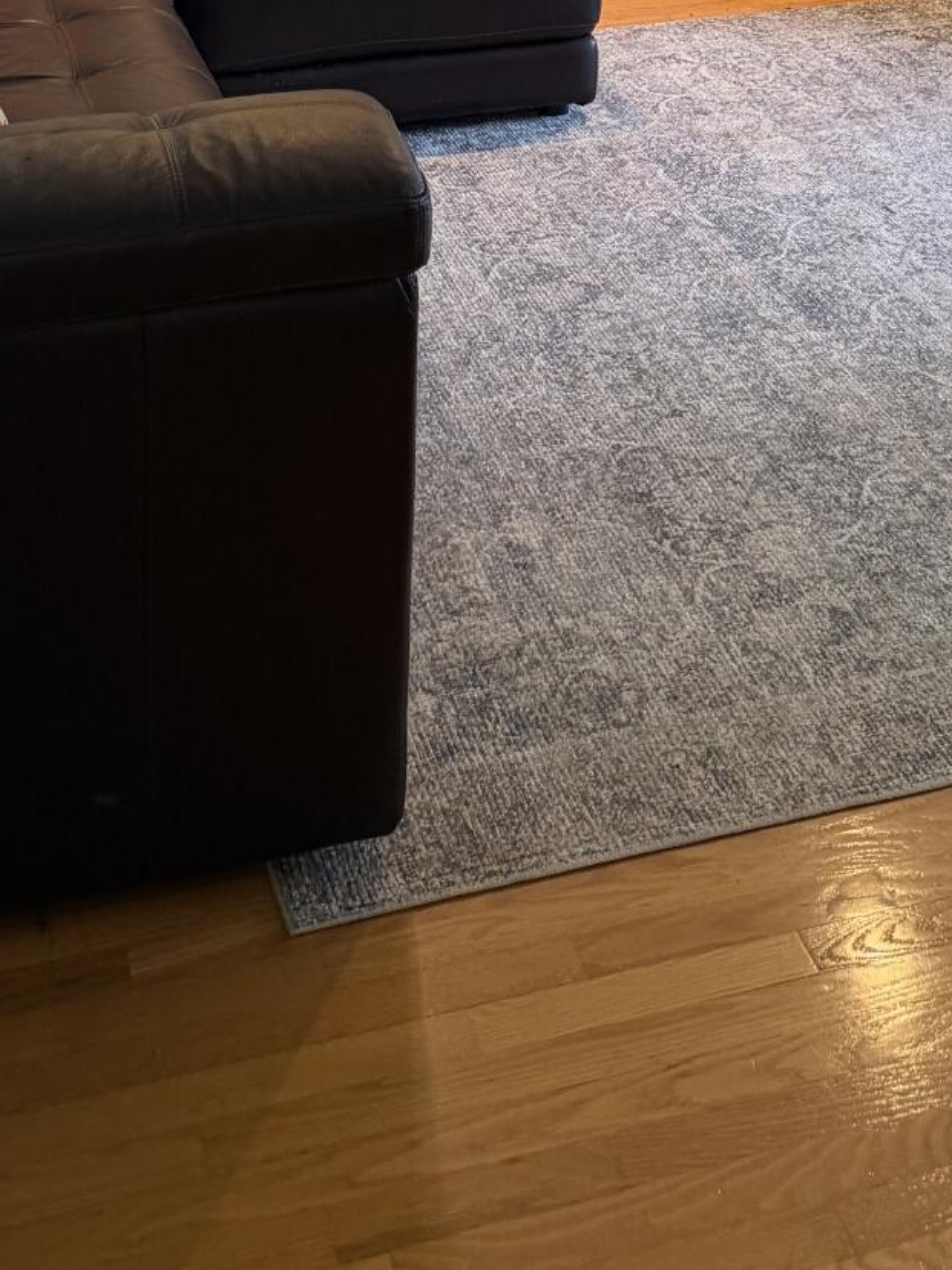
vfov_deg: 29.2
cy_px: -202
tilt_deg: -13.9
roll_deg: -0.2
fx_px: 2127
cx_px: 527
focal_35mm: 58
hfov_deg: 25.2
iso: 320
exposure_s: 1/60
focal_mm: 6.76
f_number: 1.78
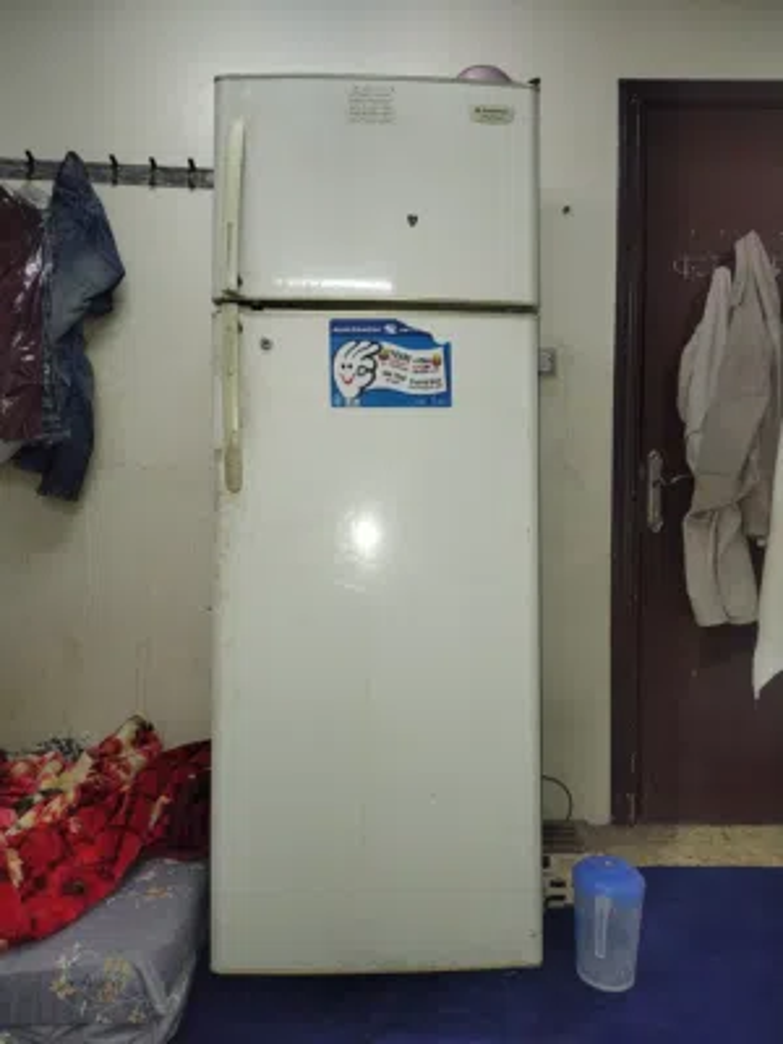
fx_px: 694
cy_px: 522
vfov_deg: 73.9
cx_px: 392
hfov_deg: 58.9
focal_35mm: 23
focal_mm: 5.56
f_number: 1.8
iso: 519
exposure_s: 1/50
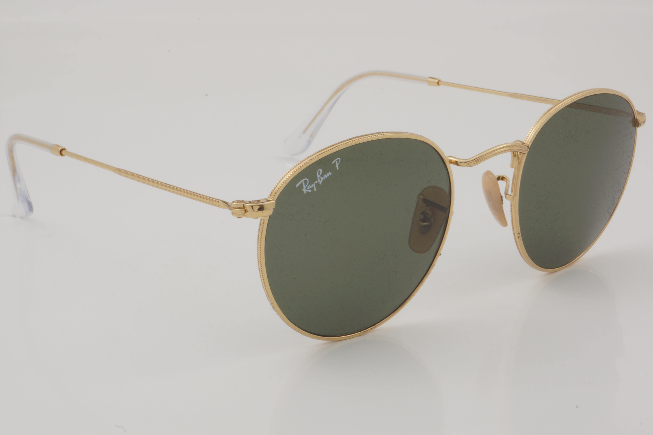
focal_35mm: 75
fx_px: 1360
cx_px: 326
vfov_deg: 18.2
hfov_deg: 27.0
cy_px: 218
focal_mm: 50
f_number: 32
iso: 100
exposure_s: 1/3
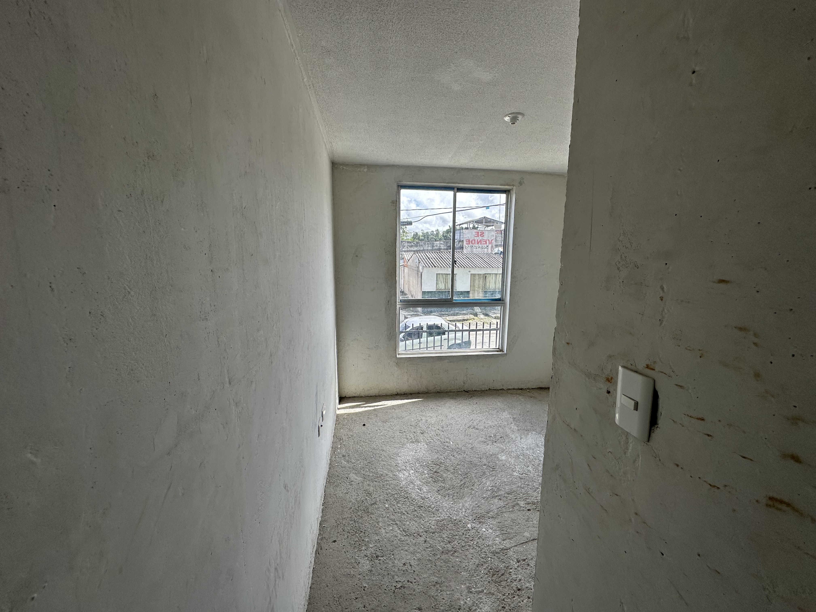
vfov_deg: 85.7
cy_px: 306
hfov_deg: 102.1
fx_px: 330
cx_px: 408
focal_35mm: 14
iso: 40
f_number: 2.2
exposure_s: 1/404
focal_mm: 2.22
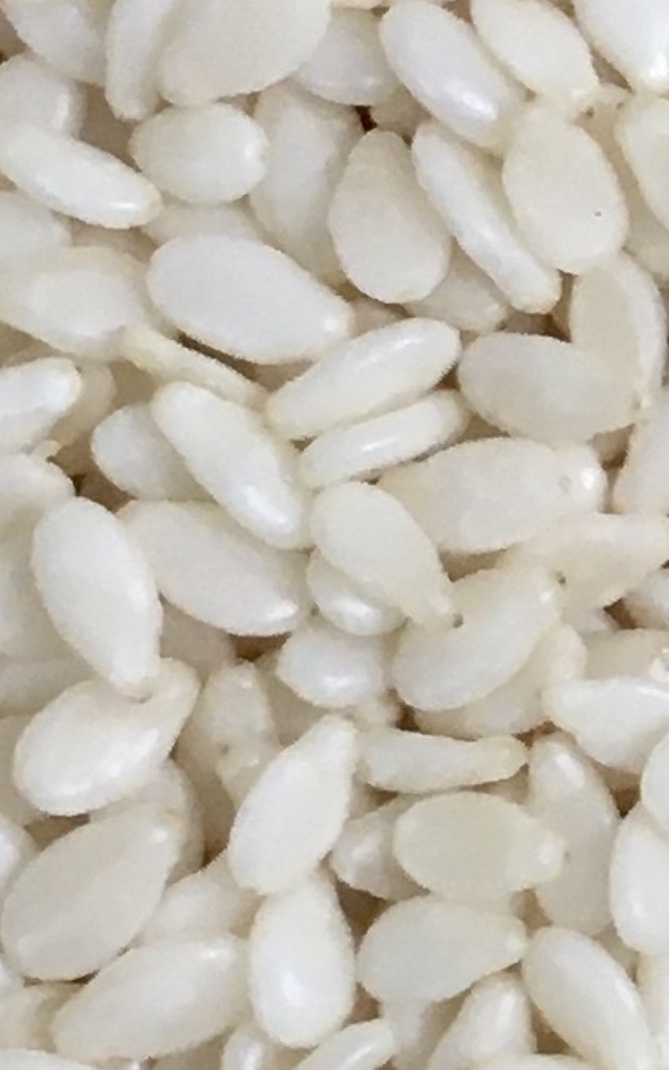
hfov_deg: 7.0
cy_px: 672
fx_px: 5340
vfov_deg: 11.4
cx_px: 1254
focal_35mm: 183
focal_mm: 4.15
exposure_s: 1/33
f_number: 2.2
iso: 64
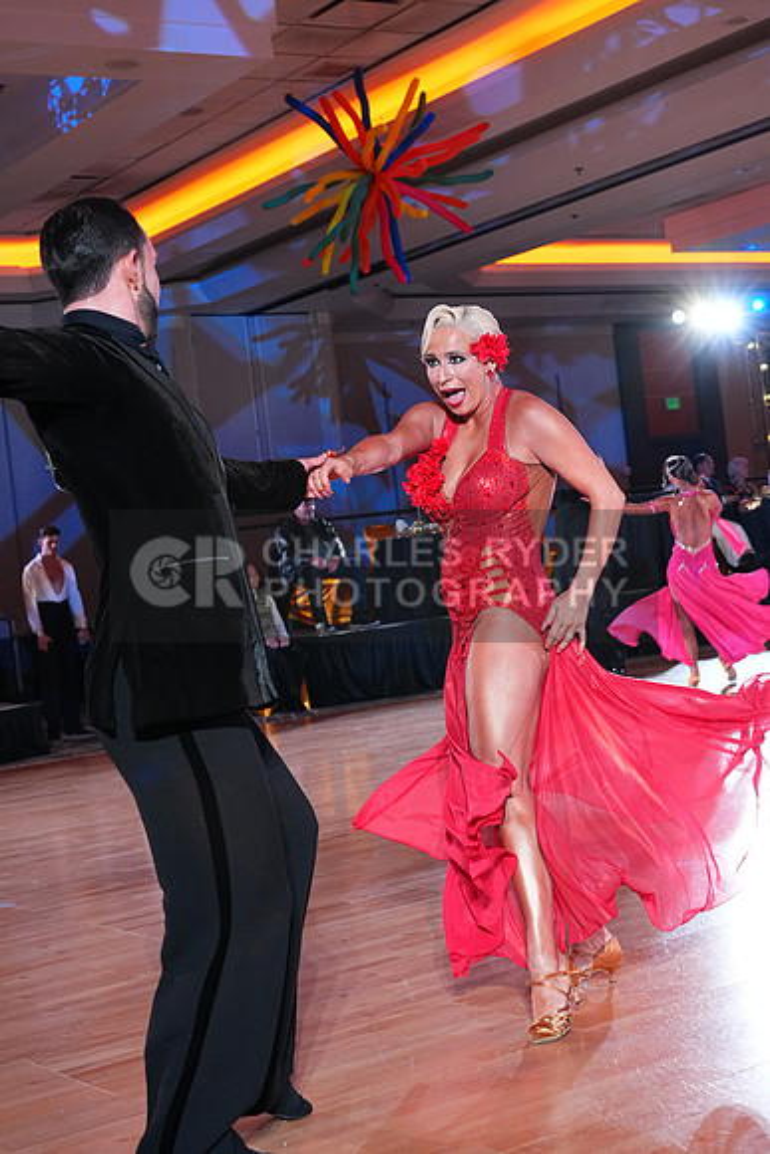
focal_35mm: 52
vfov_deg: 38.2
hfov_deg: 26.0
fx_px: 1667
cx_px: 385
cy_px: 577
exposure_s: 1/400
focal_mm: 52
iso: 5000
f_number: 5
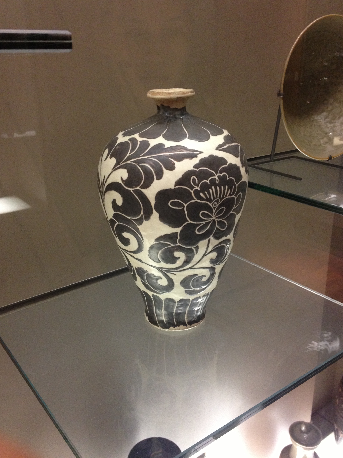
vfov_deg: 51.3
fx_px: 476
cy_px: 223
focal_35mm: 36
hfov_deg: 39.7
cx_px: 172
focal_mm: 4.28
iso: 200
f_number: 2.4
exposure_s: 1/20
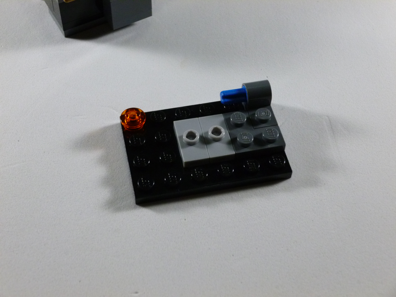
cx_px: 198
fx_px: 629
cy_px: 148
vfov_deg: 26.6
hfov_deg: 34.9
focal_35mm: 55
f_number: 4.2
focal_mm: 9.9
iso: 400
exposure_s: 1/50
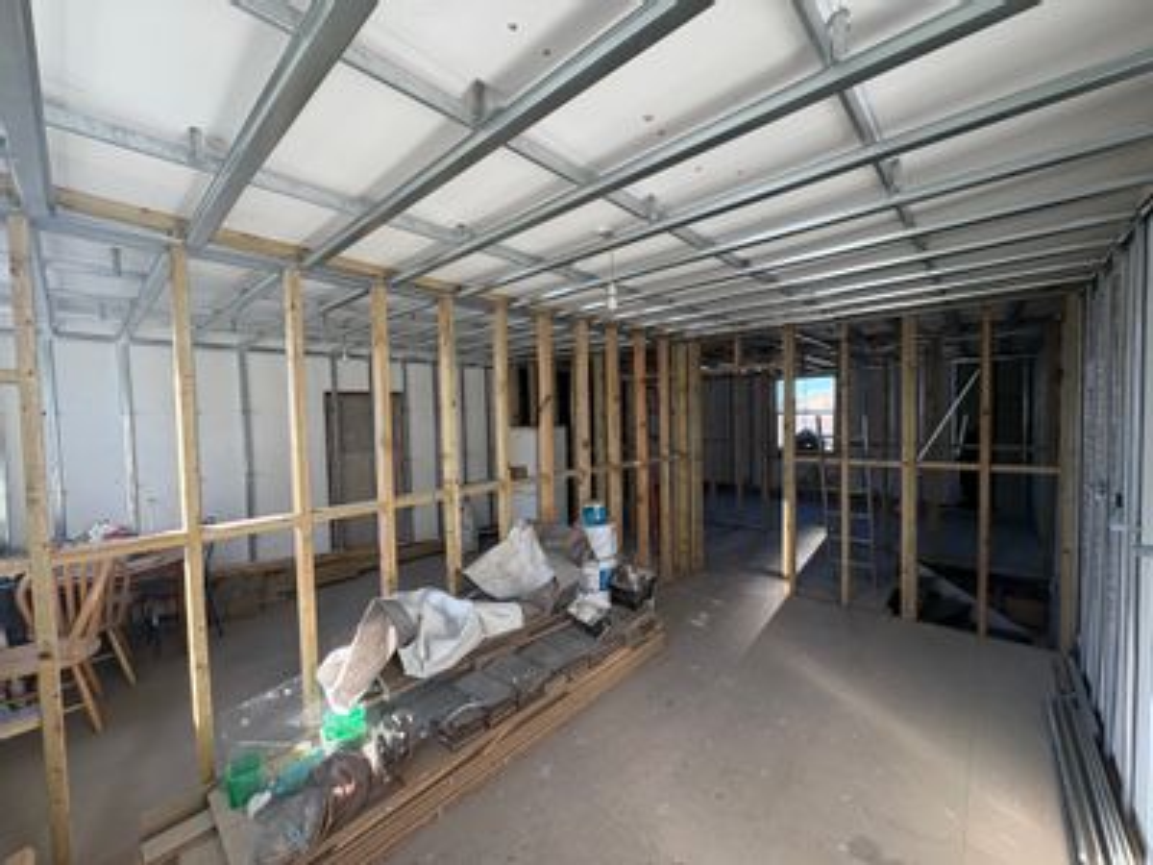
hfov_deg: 102.1
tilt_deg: -2.4
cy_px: 432
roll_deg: +1.3
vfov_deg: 85.7
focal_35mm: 14
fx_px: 466
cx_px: 576
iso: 125
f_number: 2.2
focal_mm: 2.22
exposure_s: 1/141
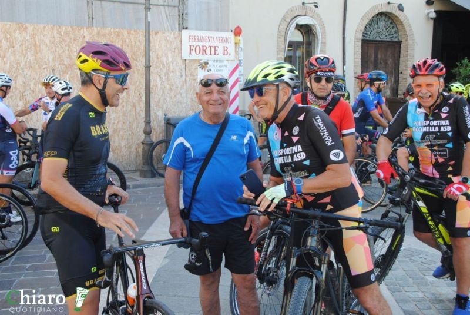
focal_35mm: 46
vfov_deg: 29.0
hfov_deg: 42.3
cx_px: 235
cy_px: 158
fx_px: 608
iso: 400
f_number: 6.3
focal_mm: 31
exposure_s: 1/160
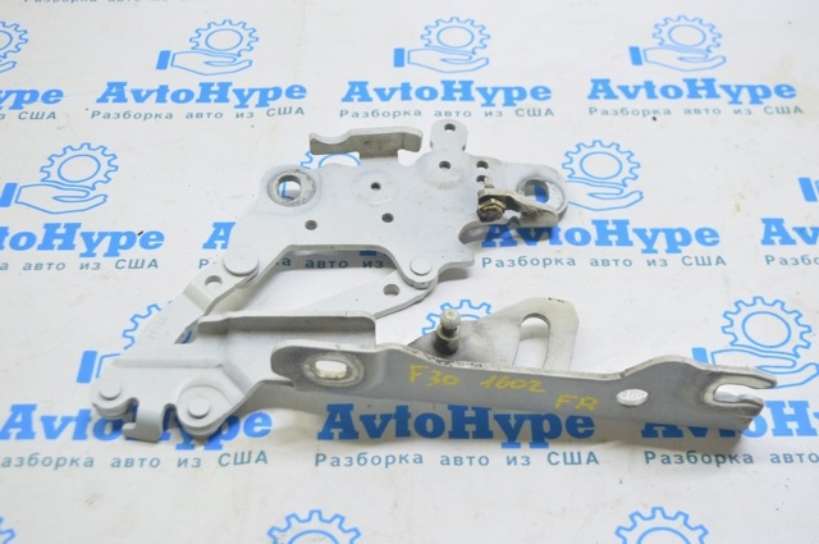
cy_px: 272
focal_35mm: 51
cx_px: 410
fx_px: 1159
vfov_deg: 26.4
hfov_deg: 38.9
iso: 400
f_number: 5.6
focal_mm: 34
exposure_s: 1/20
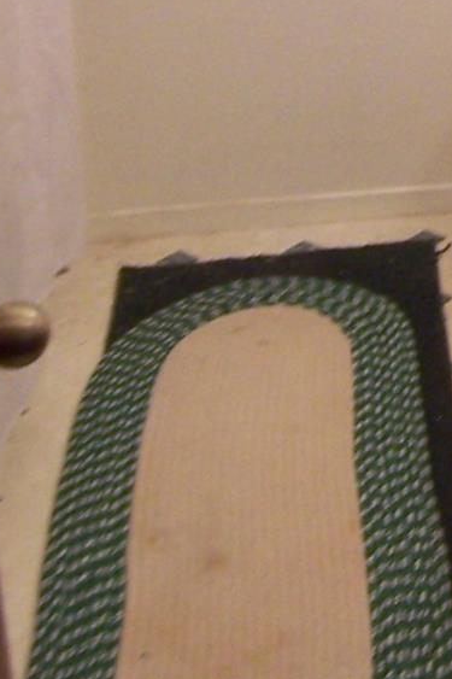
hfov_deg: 14.3
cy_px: -137
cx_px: 788
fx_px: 1602
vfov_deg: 22.1
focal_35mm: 85
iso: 125
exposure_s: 1/30
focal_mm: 3.8
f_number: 2.8
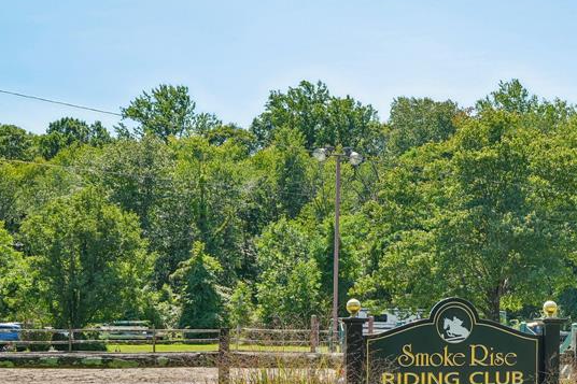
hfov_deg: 31.2
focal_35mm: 63
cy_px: 307
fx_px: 1009
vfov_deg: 21.3
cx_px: 448
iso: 100
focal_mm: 33
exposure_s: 1/60
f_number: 9
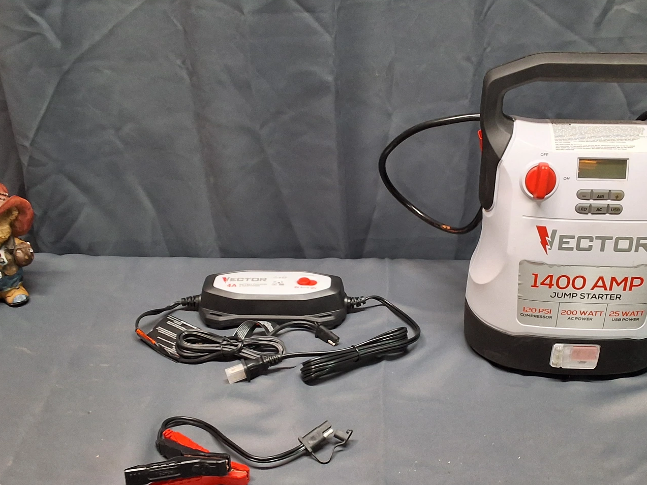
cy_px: 309
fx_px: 822
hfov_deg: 42.9
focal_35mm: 44
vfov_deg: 32.7
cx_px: 365
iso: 160
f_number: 1.9
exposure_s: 1/30
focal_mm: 2.91
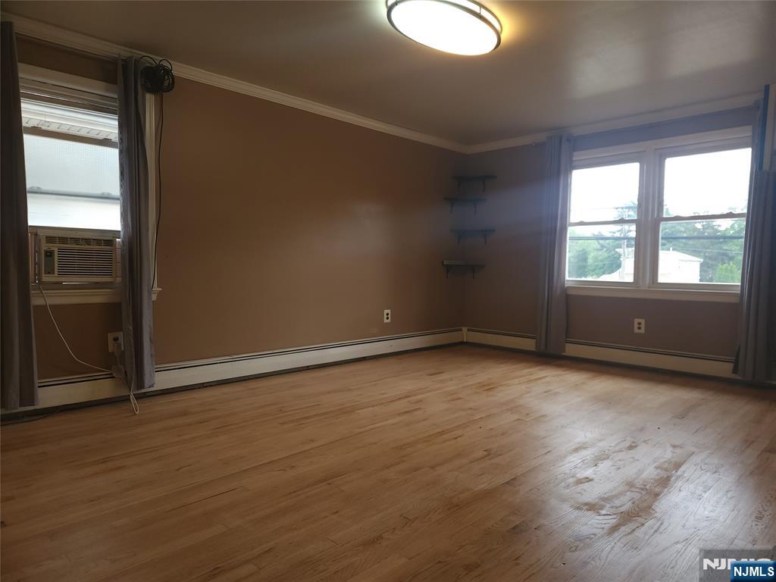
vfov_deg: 58.9
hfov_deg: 73.9
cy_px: 291
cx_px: 388
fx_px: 516
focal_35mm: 23
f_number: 1.8
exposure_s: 1/60
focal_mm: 5.4
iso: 100
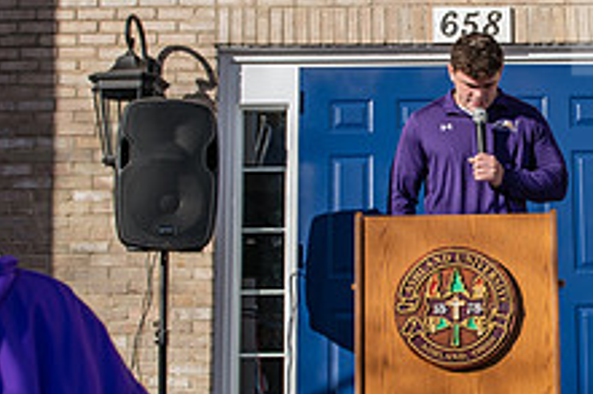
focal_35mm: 71
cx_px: 491
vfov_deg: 19.2
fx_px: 1169
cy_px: 176
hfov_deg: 27.8
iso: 80
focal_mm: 27
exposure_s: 1/800
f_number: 4
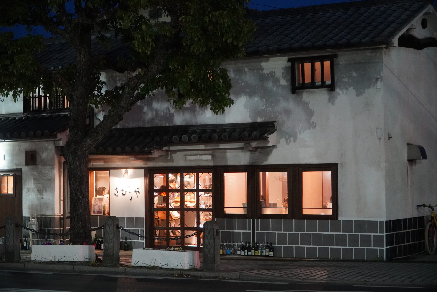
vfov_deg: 18.9
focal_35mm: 72
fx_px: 874
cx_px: 218
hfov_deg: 28.1
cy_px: 146
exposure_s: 1/40
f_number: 4
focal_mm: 48
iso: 6400
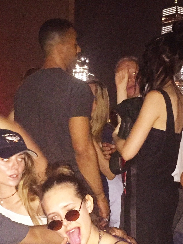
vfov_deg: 26.0
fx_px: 522
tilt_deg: -1.9
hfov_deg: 19.8
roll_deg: -0.6
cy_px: 182
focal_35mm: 74
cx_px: 53
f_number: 2.2
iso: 1250
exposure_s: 1/16
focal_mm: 4.15
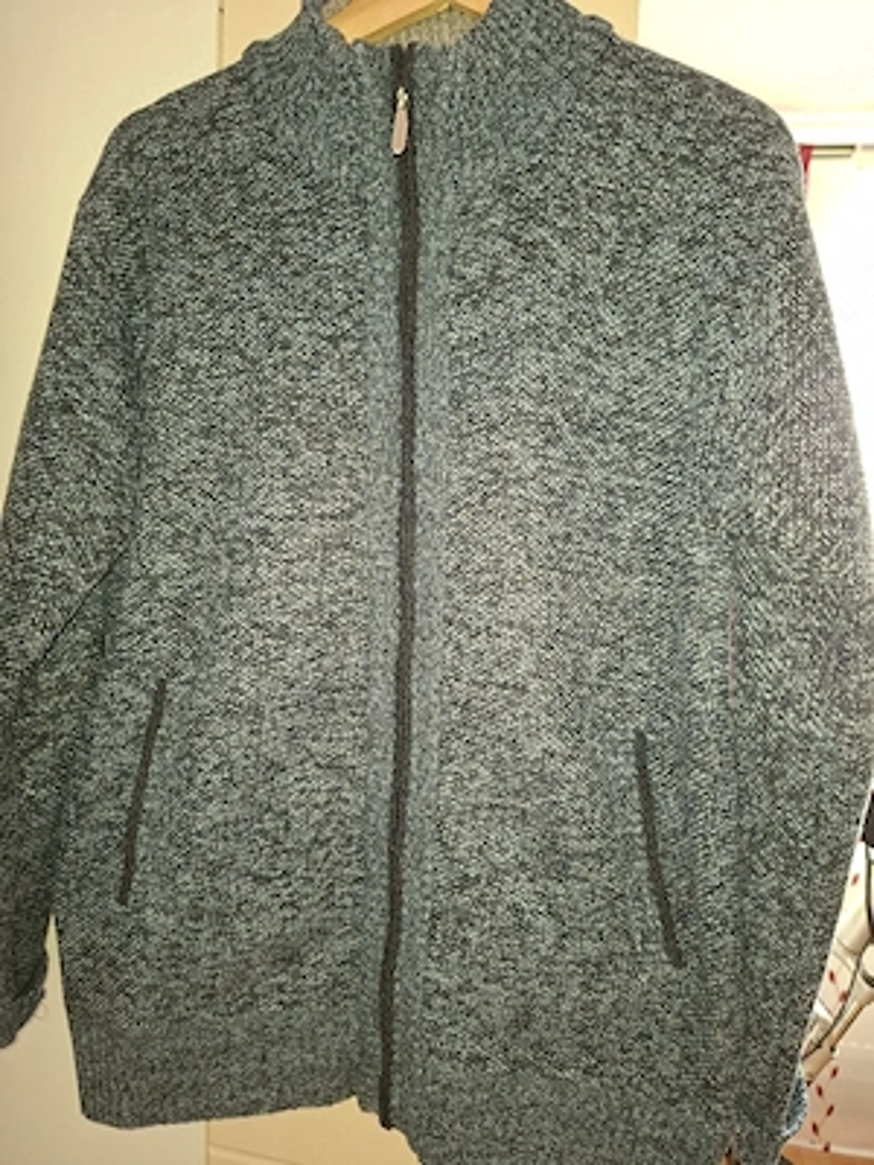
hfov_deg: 58.9
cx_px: 437
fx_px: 774
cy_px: 582
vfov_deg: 73.9
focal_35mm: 23
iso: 200
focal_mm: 5.54
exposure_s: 1/50
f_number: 1.8
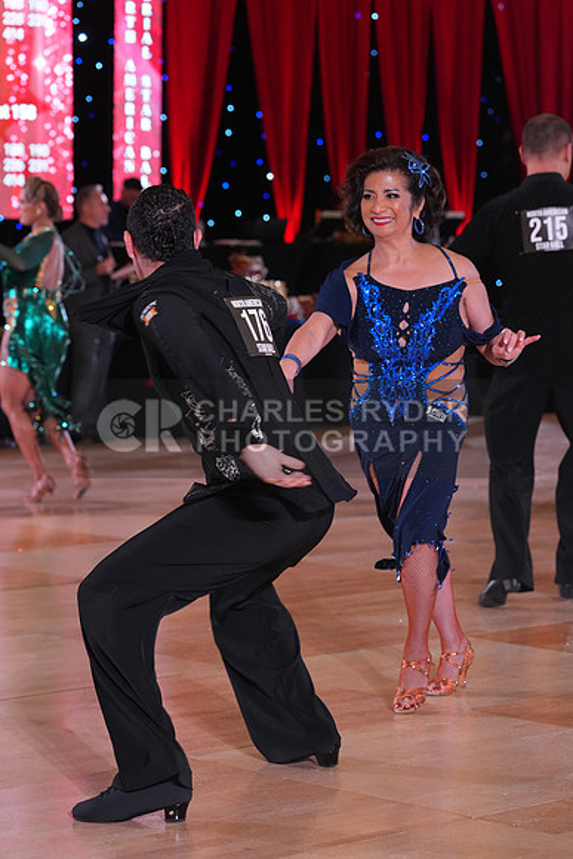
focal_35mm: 100
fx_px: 2386
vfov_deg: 20.4
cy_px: 430
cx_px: 286
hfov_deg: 13.7
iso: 3200
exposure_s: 1/250
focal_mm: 100
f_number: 5
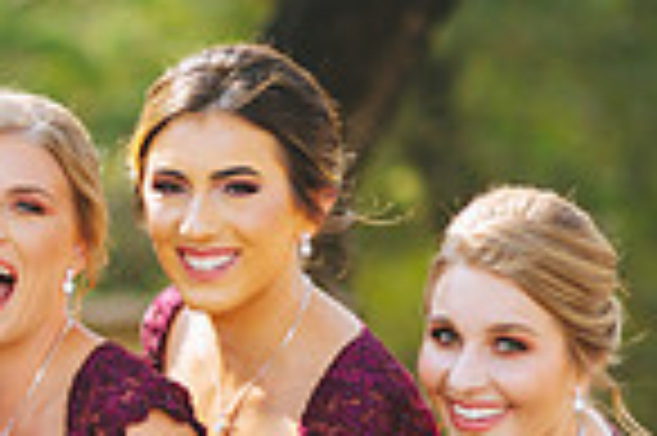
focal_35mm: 364
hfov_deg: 5.6
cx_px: -599
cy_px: 406
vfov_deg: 3.8
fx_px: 6635
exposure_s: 1/250
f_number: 2
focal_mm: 85
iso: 160
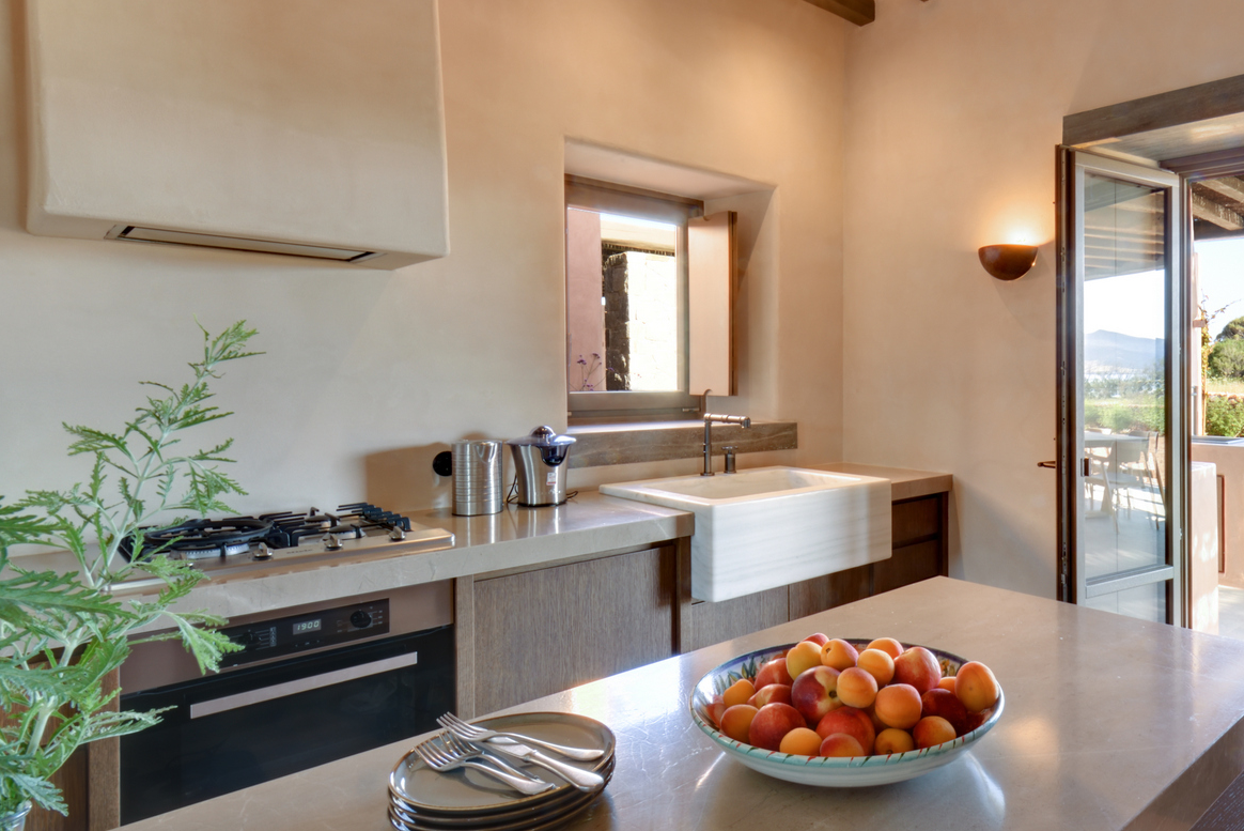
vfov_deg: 57.2
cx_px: 837
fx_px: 760
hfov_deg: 75.9
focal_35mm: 22
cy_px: 373
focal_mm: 16
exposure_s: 5
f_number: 11
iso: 200
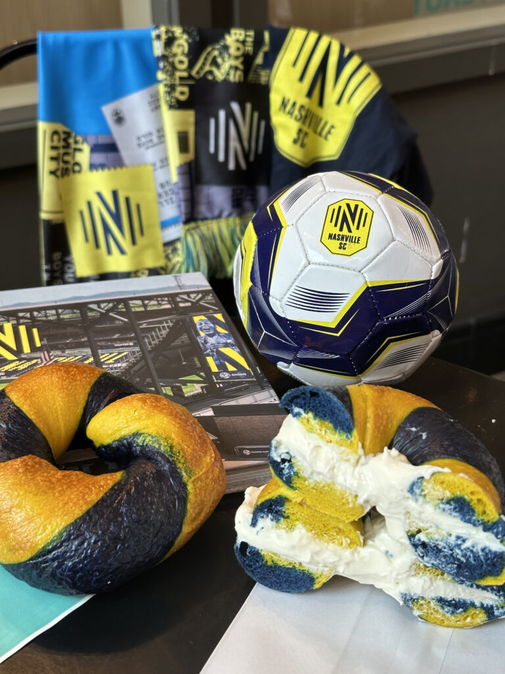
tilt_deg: -29.9
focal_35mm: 48
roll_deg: +1.4
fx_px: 934
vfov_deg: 39.7
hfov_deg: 30.3
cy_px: 337
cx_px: 252
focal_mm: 6.86
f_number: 1.78
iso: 64
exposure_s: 1/120
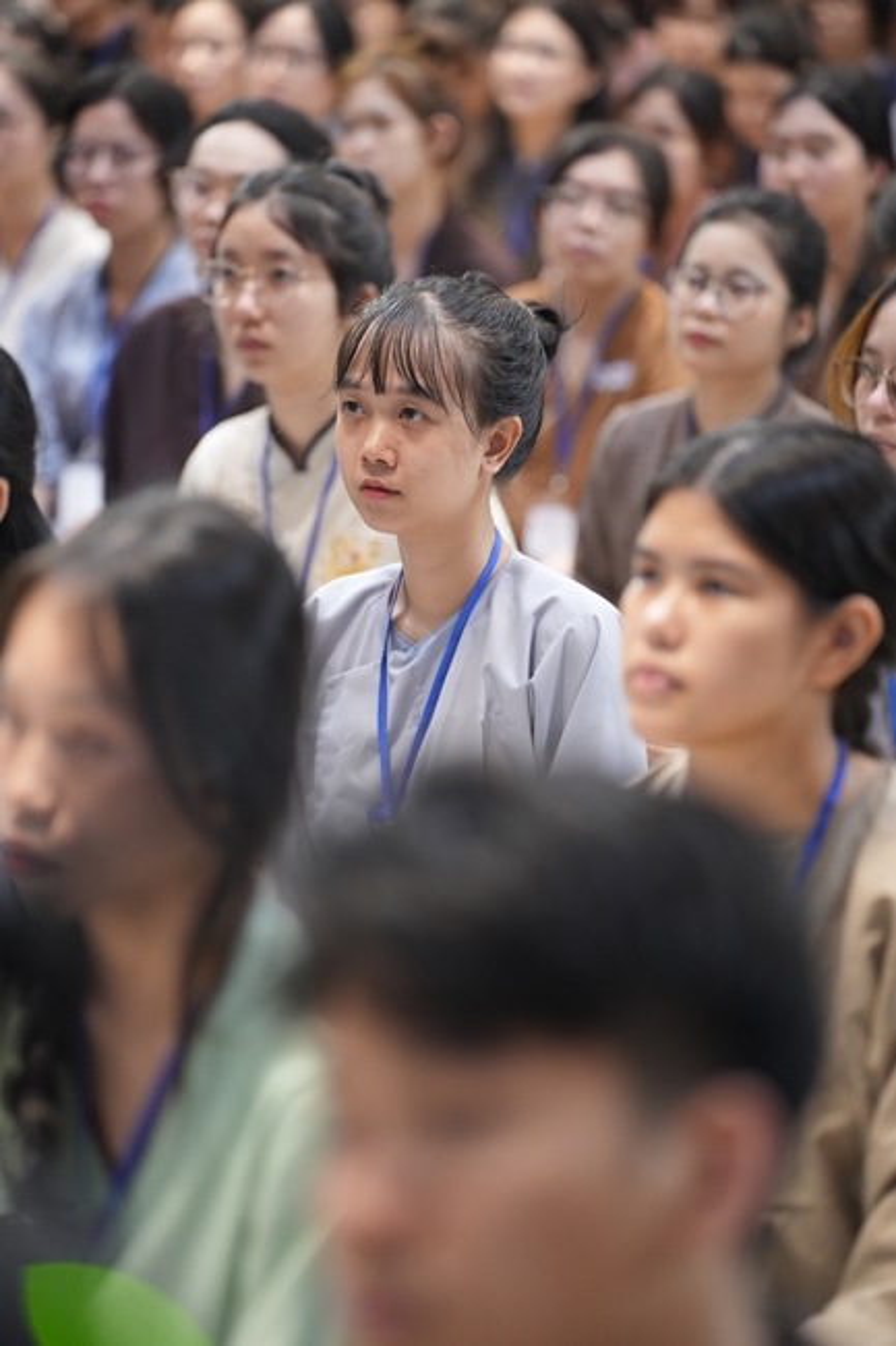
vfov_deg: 13.7
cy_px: 673
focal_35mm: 150
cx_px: 448
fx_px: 5603
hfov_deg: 9.1
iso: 4000
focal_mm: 150
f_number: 2.8
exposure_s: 1/160
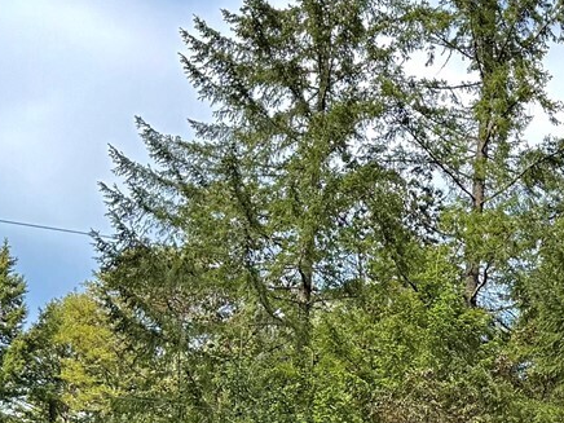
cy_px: 432
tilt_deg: +24.5
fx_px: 1434
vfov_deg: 16.4
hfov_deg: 21.0
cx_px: 643
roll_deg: -0.5
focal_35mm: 88
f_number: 1.78
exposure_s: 1/1855
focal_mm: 6.76
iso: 100
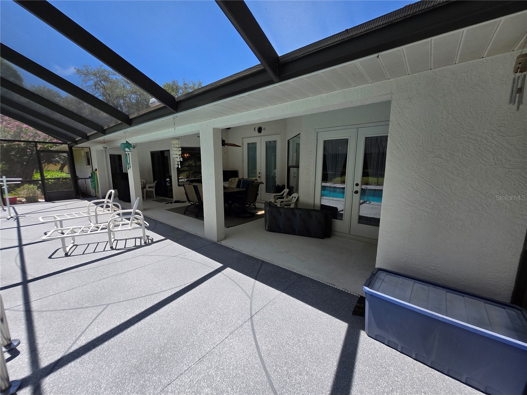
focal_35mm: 13
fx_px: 198
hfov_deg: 106.2
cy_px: 198
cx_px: 264
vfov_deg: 89.9
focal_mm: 1.7
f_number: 2.2
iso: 25
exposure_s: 1/504
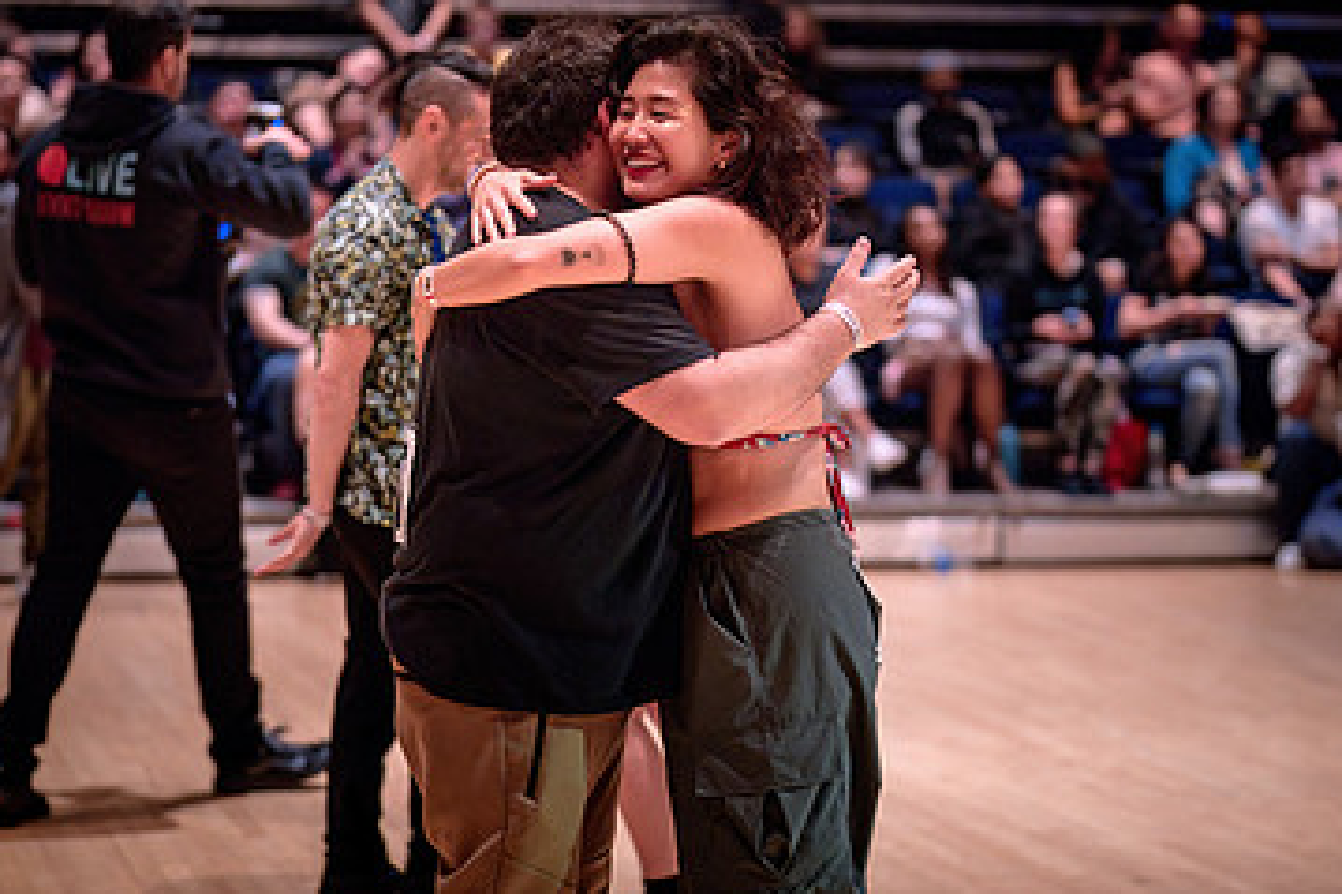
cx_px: 682
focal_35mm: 102
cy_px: 487
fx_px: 3800
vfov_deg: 13.4
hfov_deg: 20.0
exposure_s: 1/200
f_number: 1.2
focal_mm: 50
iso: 1250
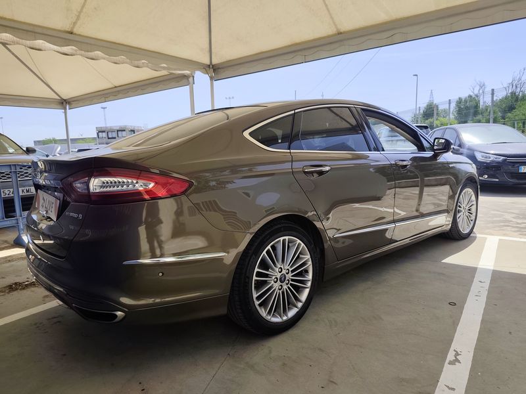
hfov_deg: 73.9
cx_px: 263
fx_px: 349
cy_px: 197
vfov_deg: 58.9
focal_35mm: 23
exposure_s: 1/1057
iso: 50
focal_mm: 6.19
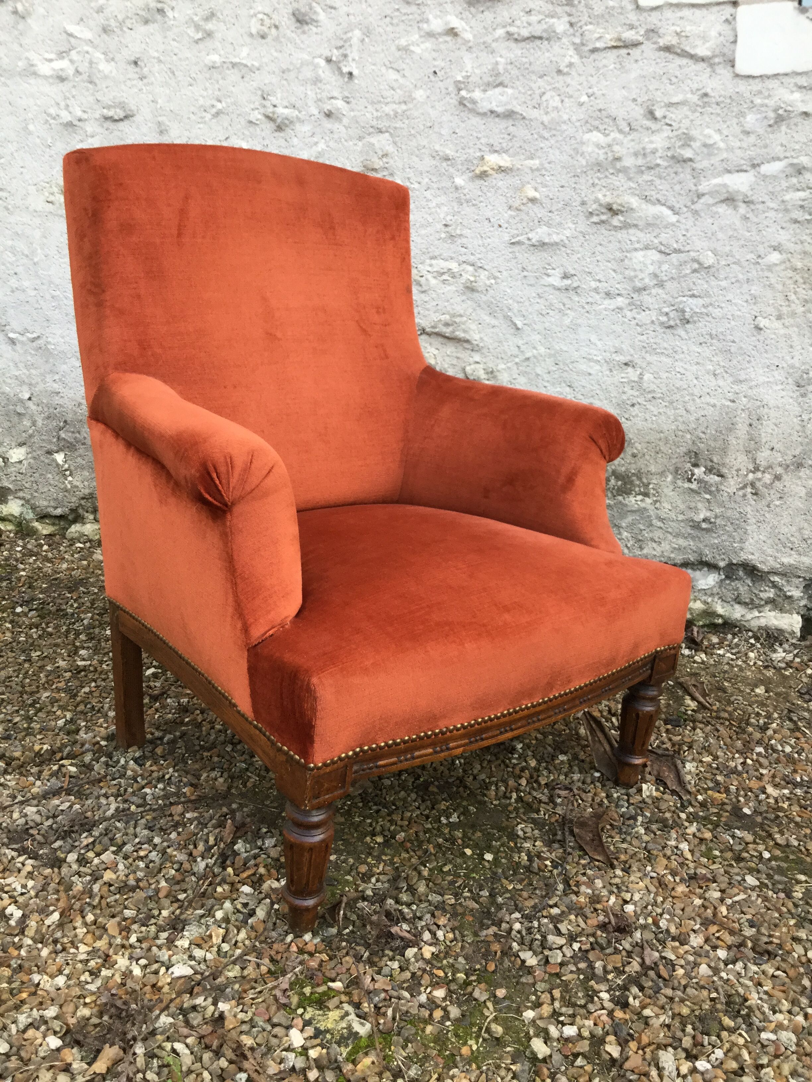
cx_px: 406
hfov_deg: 45.4
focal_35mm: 31
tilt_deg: -16.5
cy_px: 541
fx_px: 970
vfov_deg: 58.4
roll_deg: +0.9
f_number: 2.4
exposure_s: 1/33
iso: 32
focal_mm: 3.3
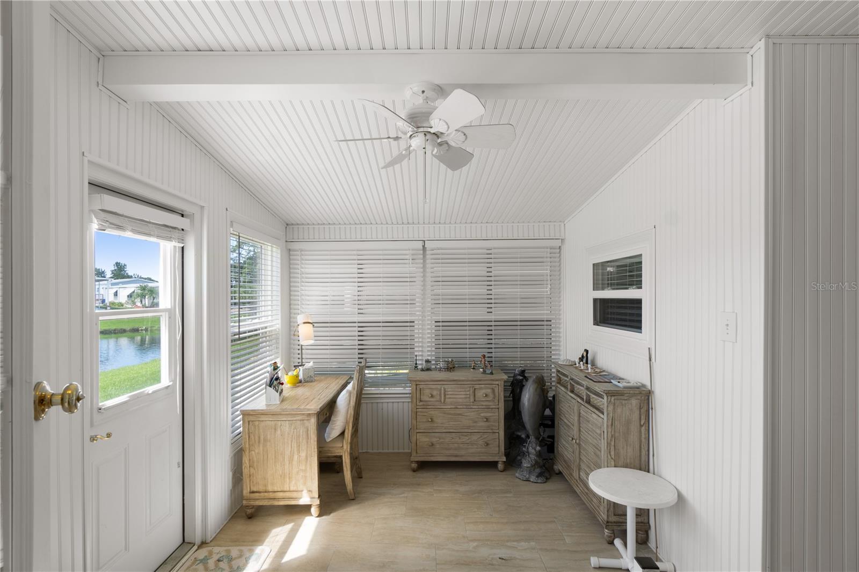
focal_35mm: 16
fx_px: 394
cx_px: 430
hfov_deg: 95.0
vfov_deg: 72.0
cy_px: 286
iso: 100
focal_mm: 11
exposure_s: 1/8
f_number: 9
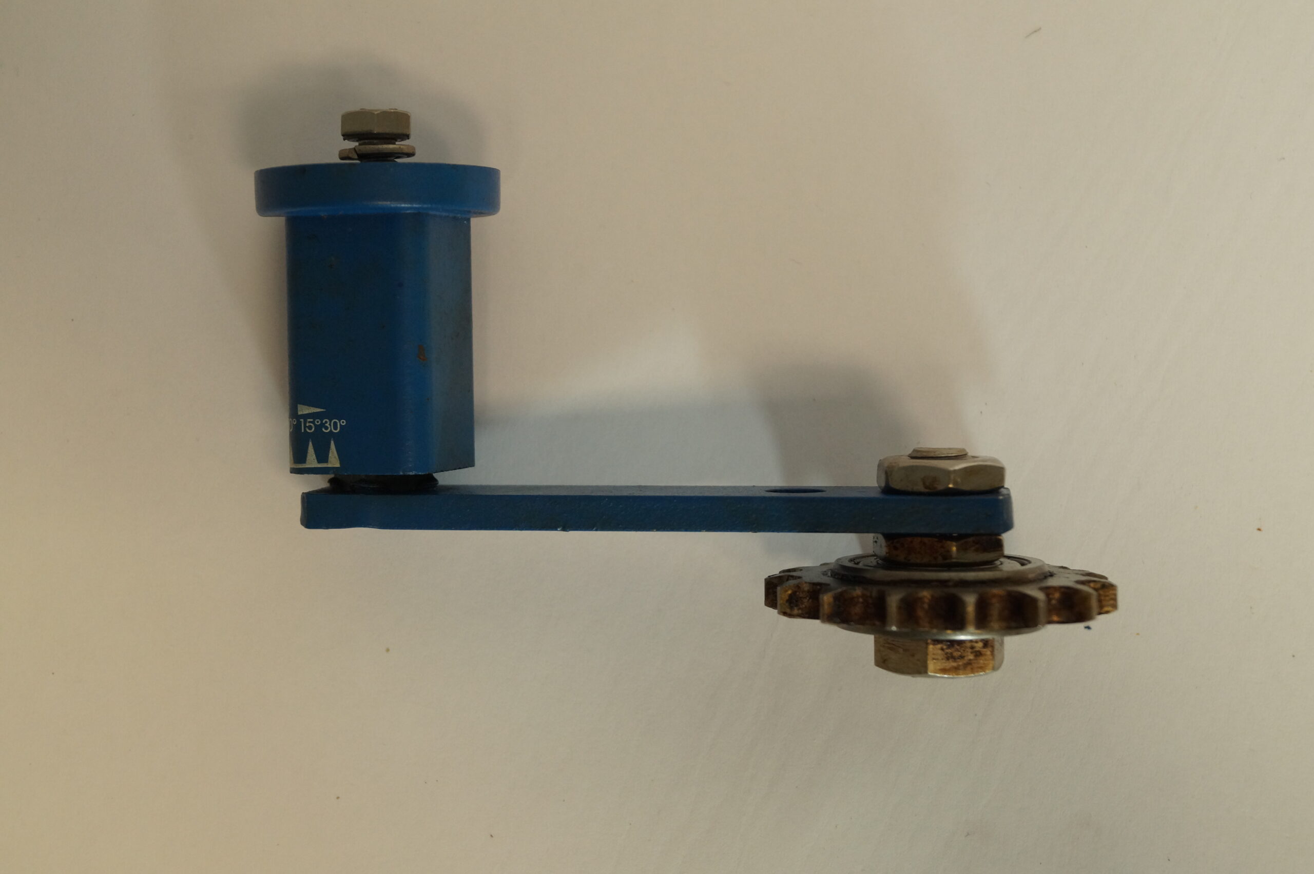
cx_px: 657
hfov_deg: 33.4
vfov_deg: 22.6
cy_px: 437
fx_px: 2189
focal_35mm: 60
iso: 800
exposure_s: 1/125
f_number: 6.3
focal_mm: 40
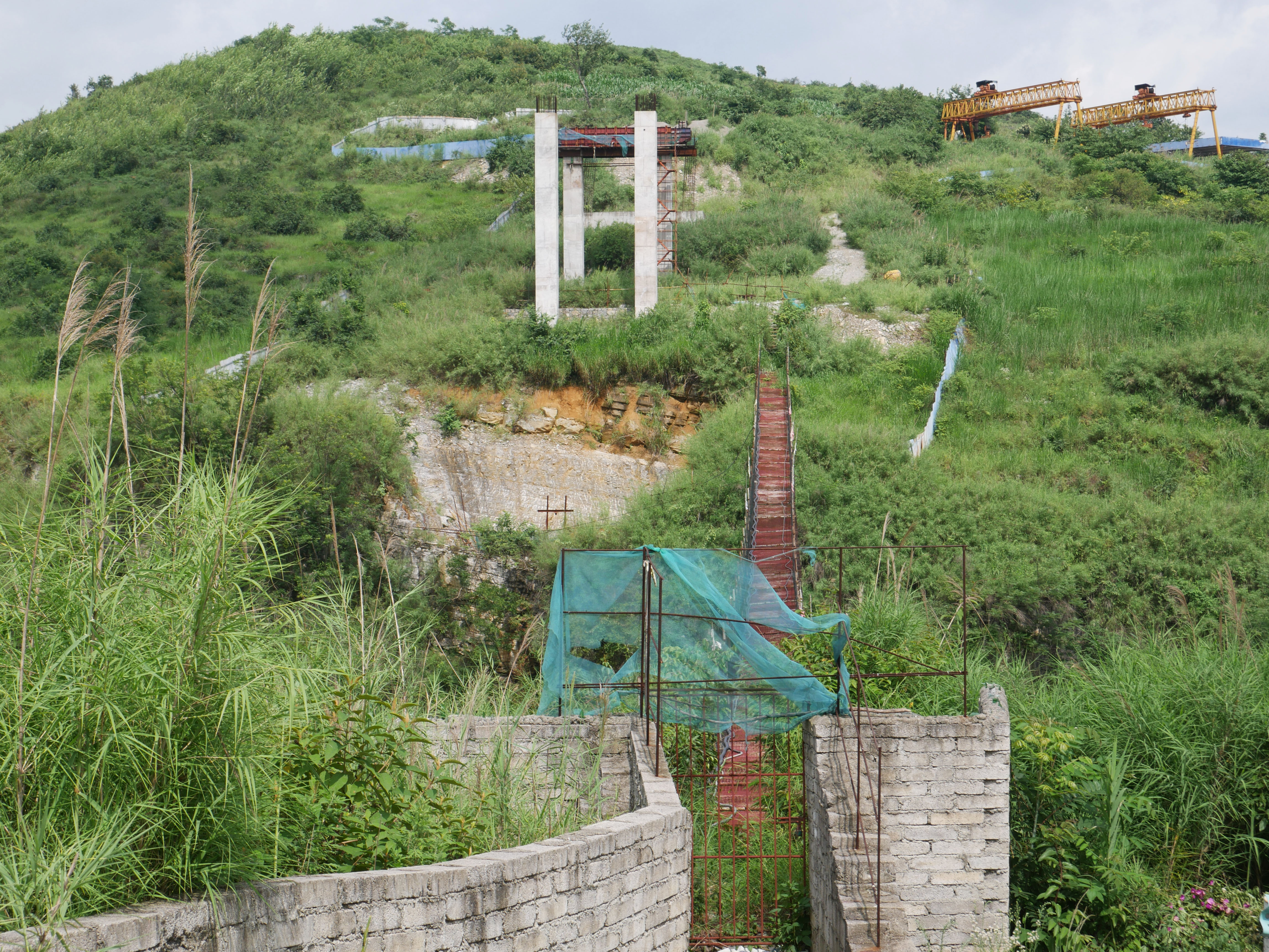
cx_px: 634
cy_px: 476
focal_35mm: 64
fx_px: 2347
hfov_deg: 30.3
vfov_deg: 22.9
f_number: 9
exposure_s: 1/320
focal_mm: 32
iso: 200
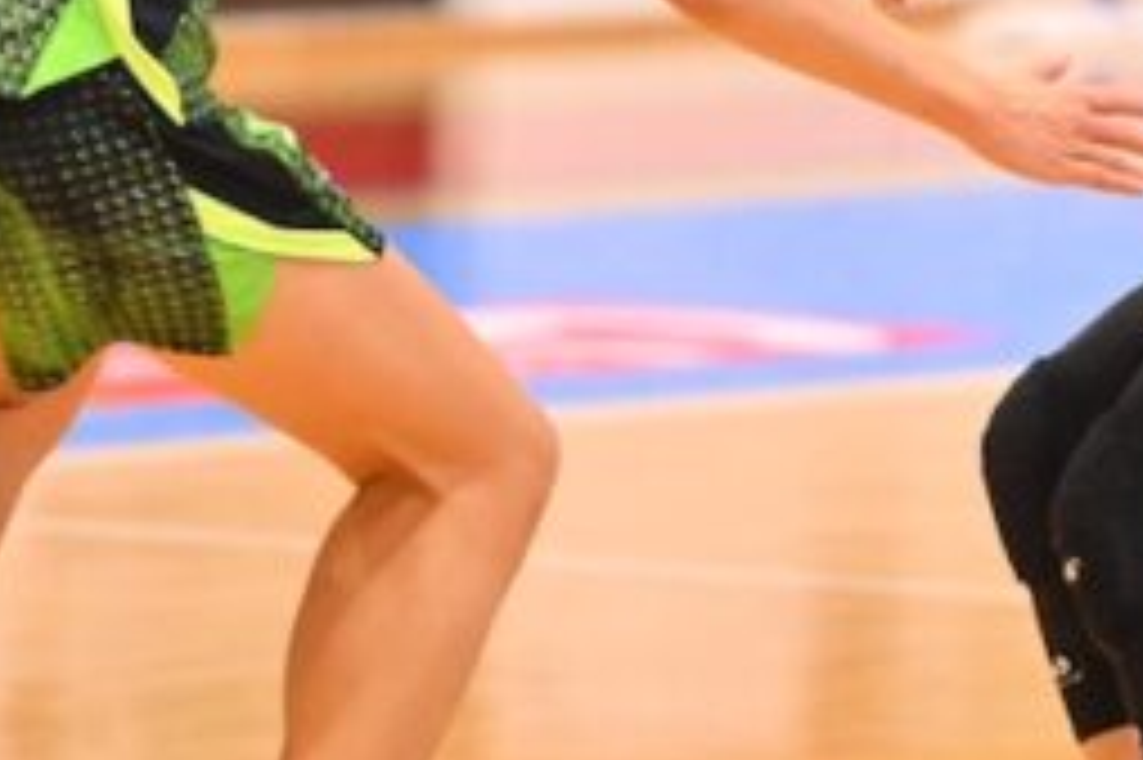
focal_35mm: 626
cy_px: -209
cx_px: 1210
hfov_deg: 3.3
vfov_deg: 2.2
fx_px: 19862
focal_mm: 155
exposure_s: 1/800
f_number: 2.8
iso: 4000
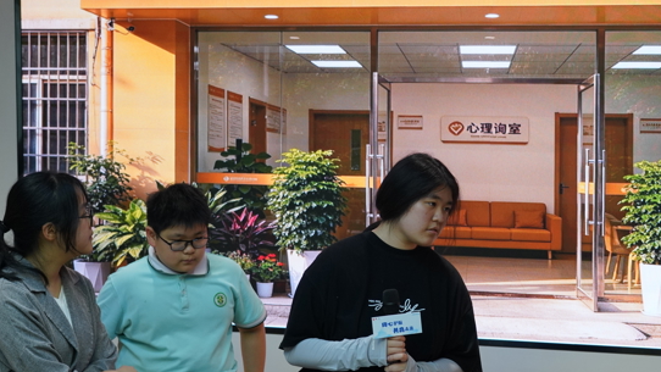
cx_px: 456
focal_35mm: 87
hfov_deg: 24.3
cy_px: 207
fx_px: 1525
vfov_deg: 13.9
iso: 1000
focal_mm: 50
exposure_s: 1/250
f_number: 4
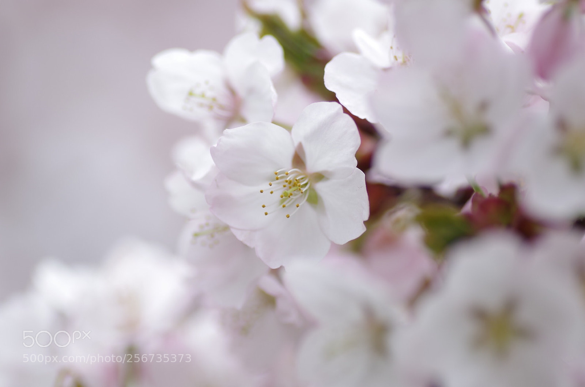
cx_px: 292
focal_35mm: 135
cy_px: 194
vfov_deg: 10.1
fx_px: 2189
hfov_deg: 15.2
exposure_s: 1/250
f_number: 2.8
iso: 100
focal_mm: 90
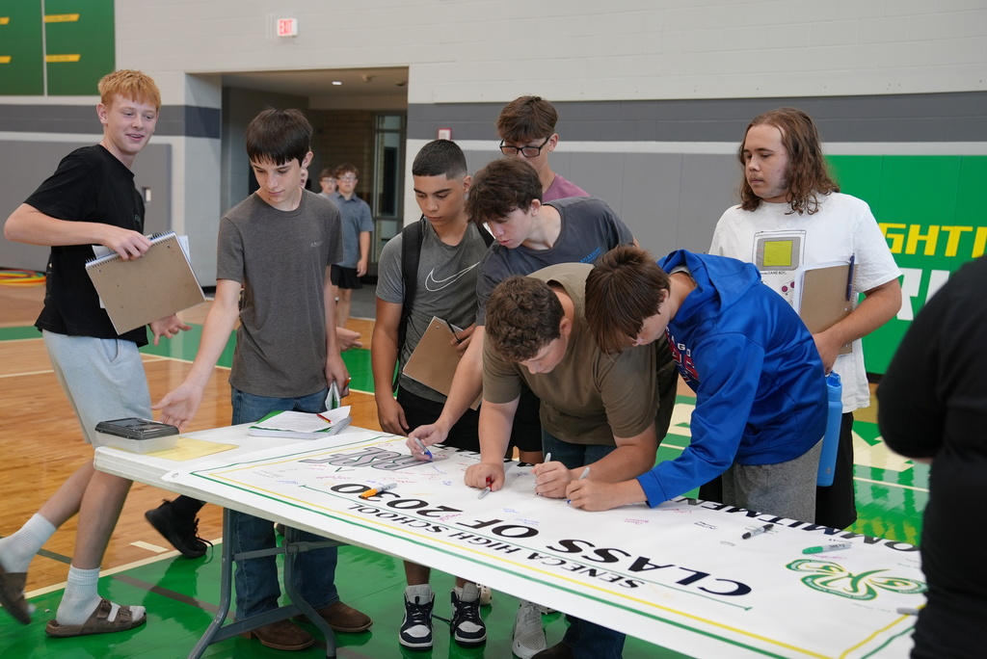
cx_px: 494
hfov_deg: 45.4
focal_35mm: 43
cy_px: 330
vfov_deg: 31.2
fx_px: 1180
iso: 1000
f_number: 4
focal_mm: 43
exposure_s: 1/160
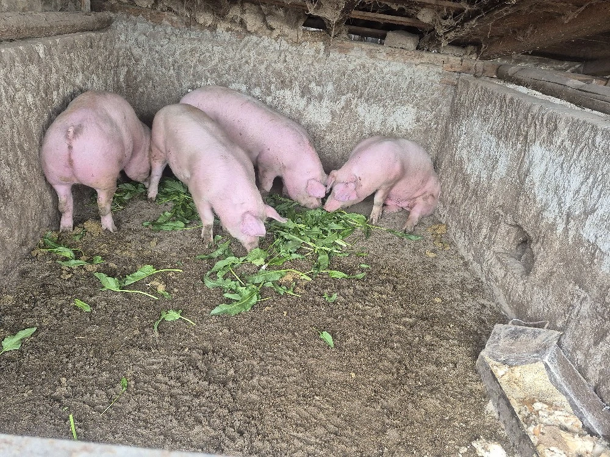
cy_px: 228
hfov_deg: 73.9
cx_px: 305
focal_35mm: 23
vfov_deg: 58.9
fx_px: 405
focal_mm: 5.4
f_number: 1.8
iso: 160
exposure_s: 1/182
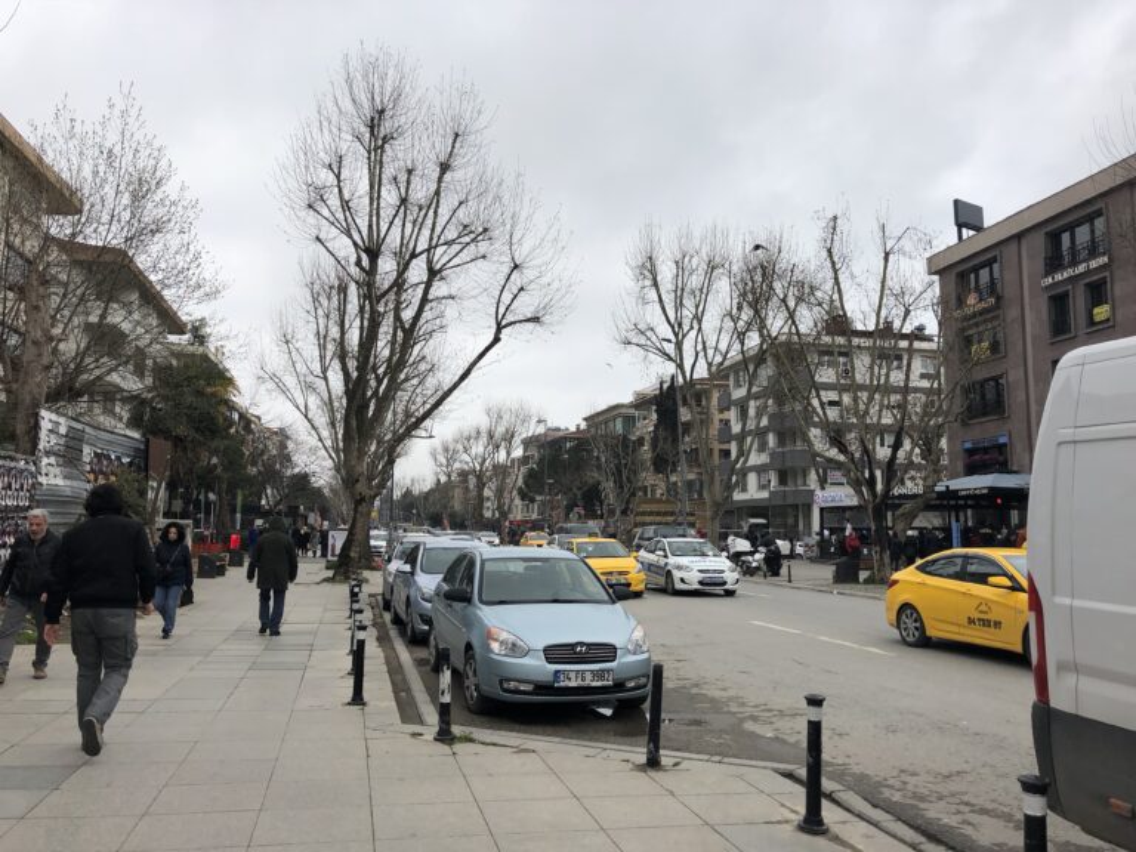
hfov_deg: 63.4
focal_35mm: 28
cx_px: 568
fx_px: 919
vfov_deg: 49.7
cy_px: 426
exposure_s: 1/592
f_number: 1.8
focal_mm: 3.99
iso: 20
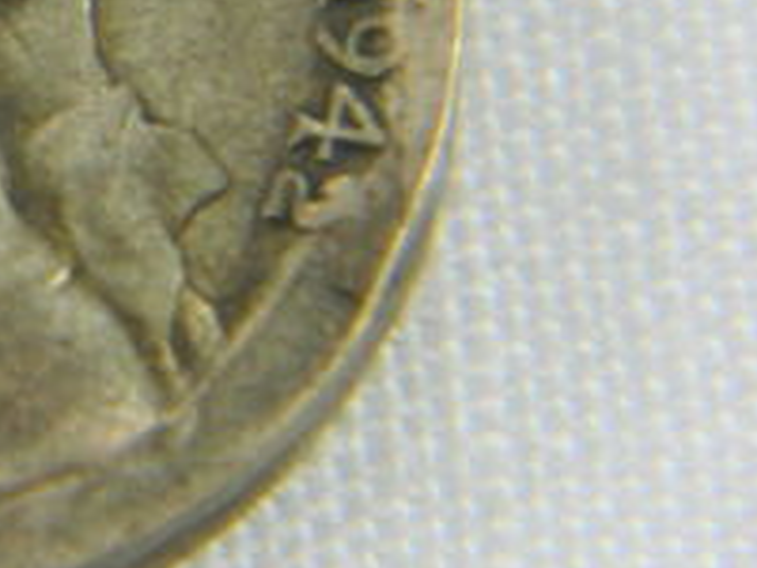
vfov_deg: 3.3
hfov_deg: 4.4
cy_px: 11
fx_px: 9819
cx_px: -333
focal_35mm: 449
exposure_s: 1/80
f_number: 4.9
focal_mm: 27
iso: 320
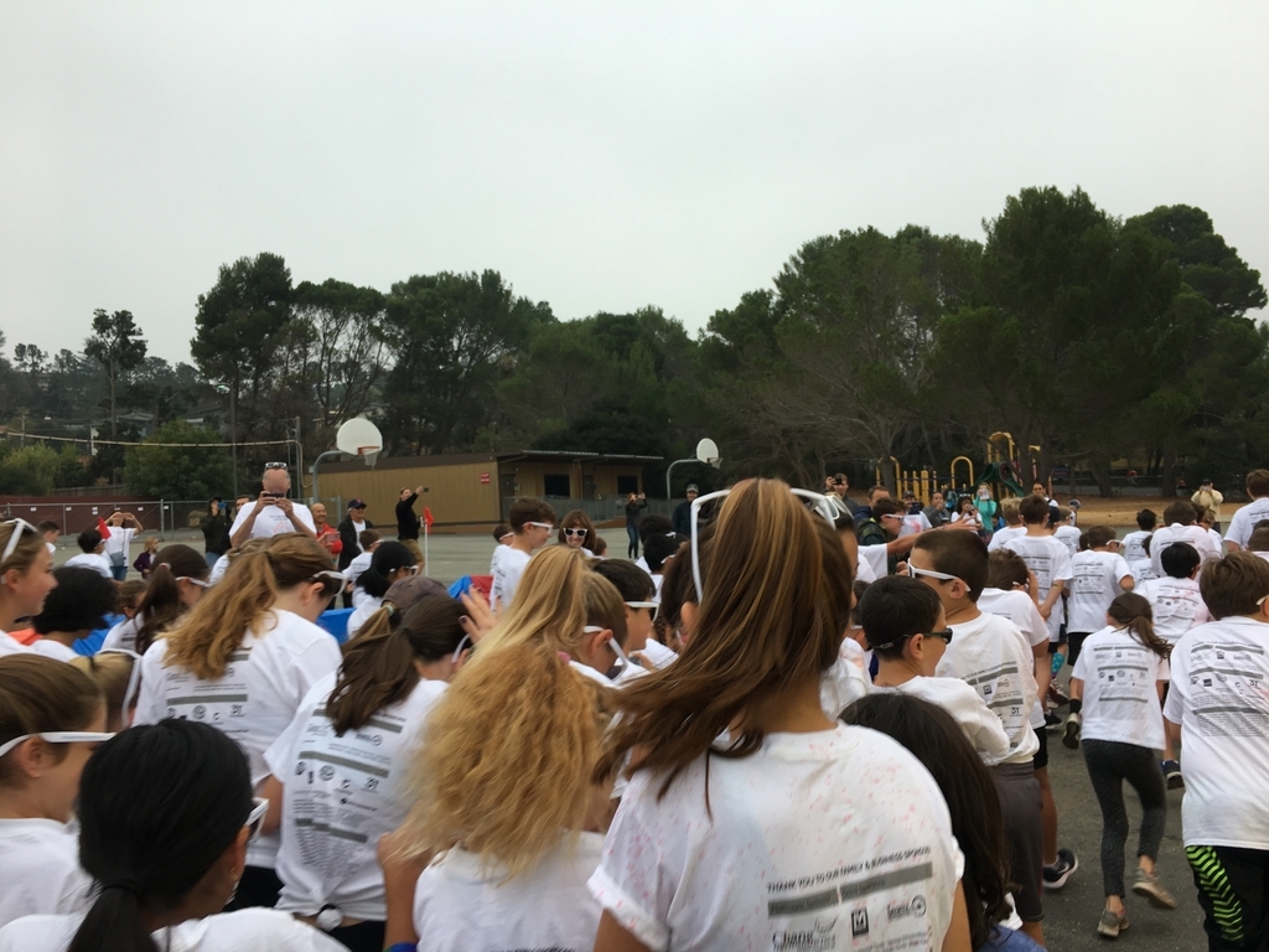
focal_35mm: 29
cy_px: 476
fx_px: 1063
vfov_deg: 48.2
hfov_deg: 61.7
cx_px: 634
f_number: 2.2
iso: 25
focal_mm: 4.15
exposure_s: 1/214
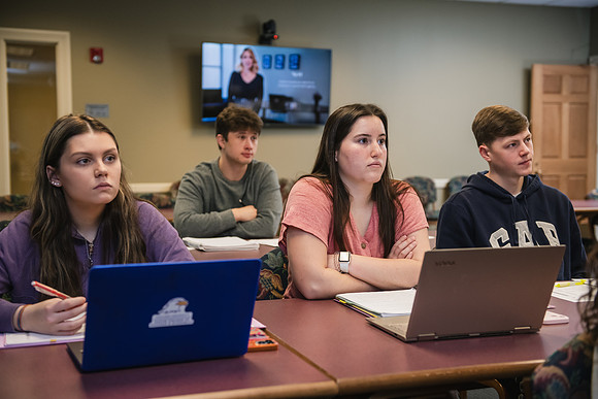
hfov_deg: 39.6
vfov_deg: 27.0
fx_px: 831
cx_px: 299
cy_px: 200
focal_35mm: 50
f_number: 3.2
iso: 1250
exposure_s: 1/200
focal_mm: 50
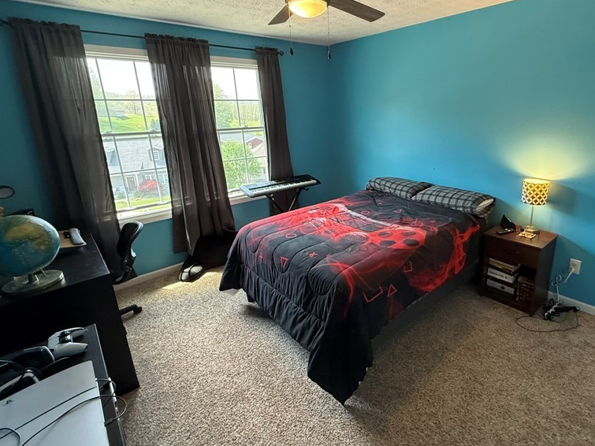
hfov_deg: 83.7
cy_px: 201
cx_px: 356
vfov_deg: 68.5
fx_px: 327
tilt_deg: -15.3
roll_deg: +0.9
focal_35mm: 19
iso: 400
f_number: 2.2
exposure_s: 1/120
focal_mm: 2.22
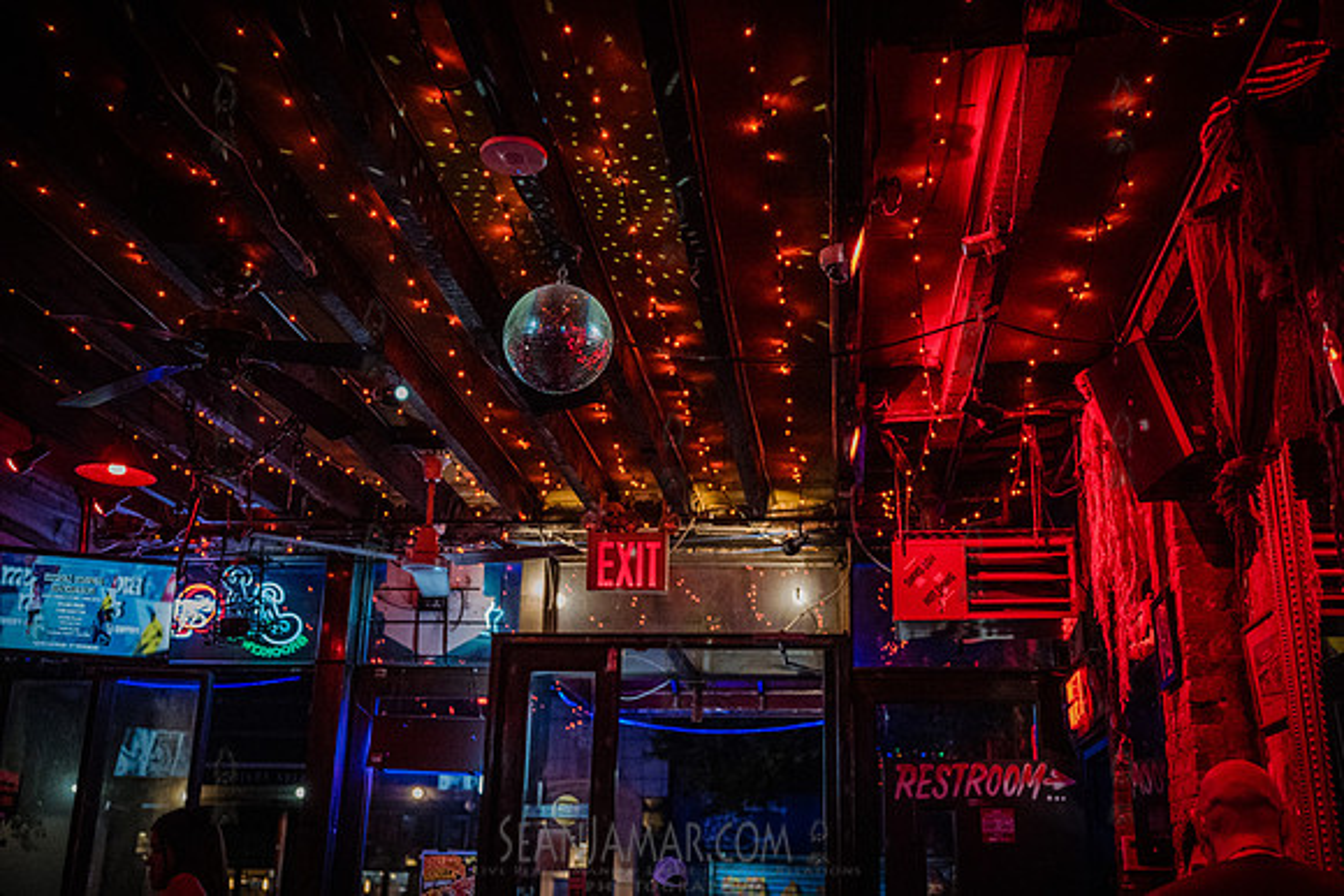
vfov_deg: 36.0
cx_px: 672
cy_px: 448
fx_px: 1382
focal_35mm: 37
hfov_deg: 51.9
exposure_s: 1/400
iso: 12800
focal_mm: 37
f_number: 3.2
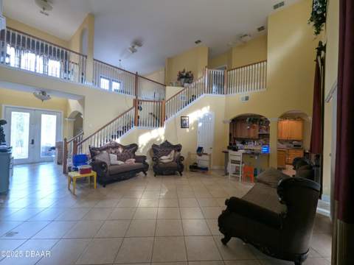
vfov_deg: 89.9
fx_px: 133
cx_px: 177
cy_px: 132
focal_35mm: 13
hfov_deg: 106.2
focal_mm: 1.95
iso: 137
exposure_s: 1/44.6
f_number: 2.2
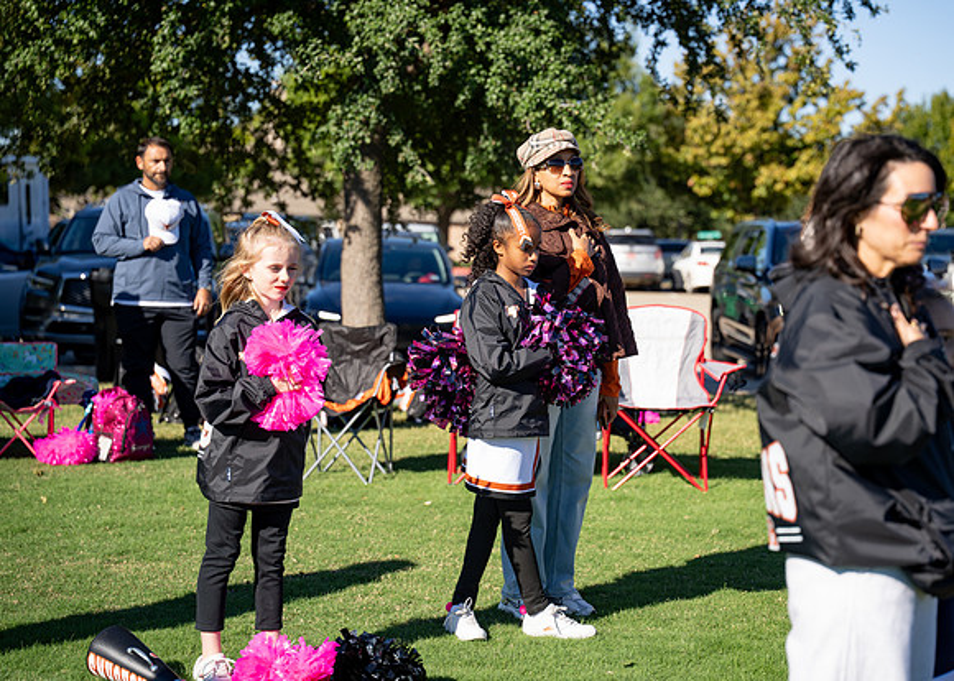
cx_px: 517
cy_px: 340
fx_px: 2031
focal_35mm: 75
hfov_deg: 26.4
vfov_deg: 19.0
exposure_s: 1/2500
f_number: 2.8
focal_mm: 70
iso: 250
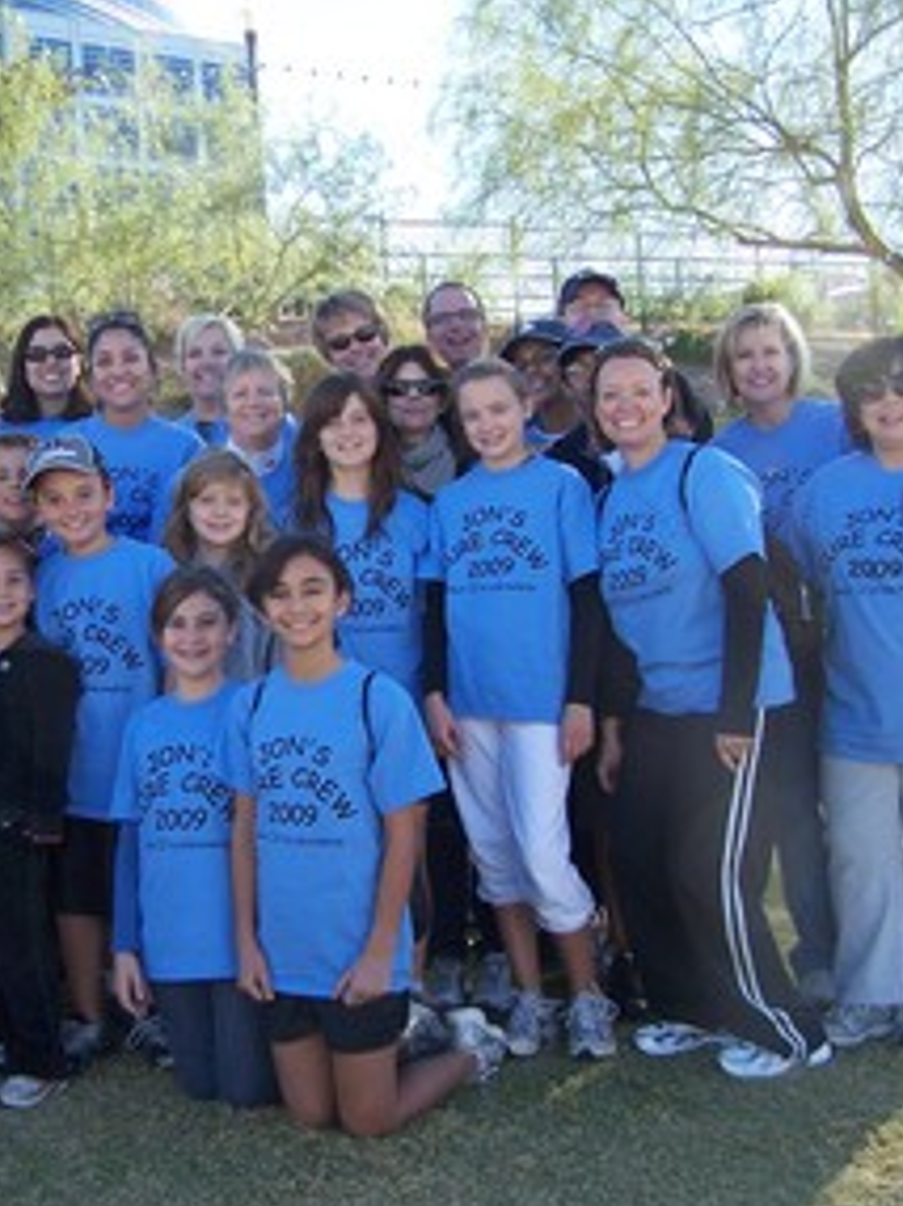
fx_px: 1811
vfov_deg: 36.8
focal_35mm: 52
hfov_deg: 27.7
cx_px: 255
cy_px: 605
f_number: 2.8
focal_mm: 6.3
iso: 80
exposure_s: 1/250
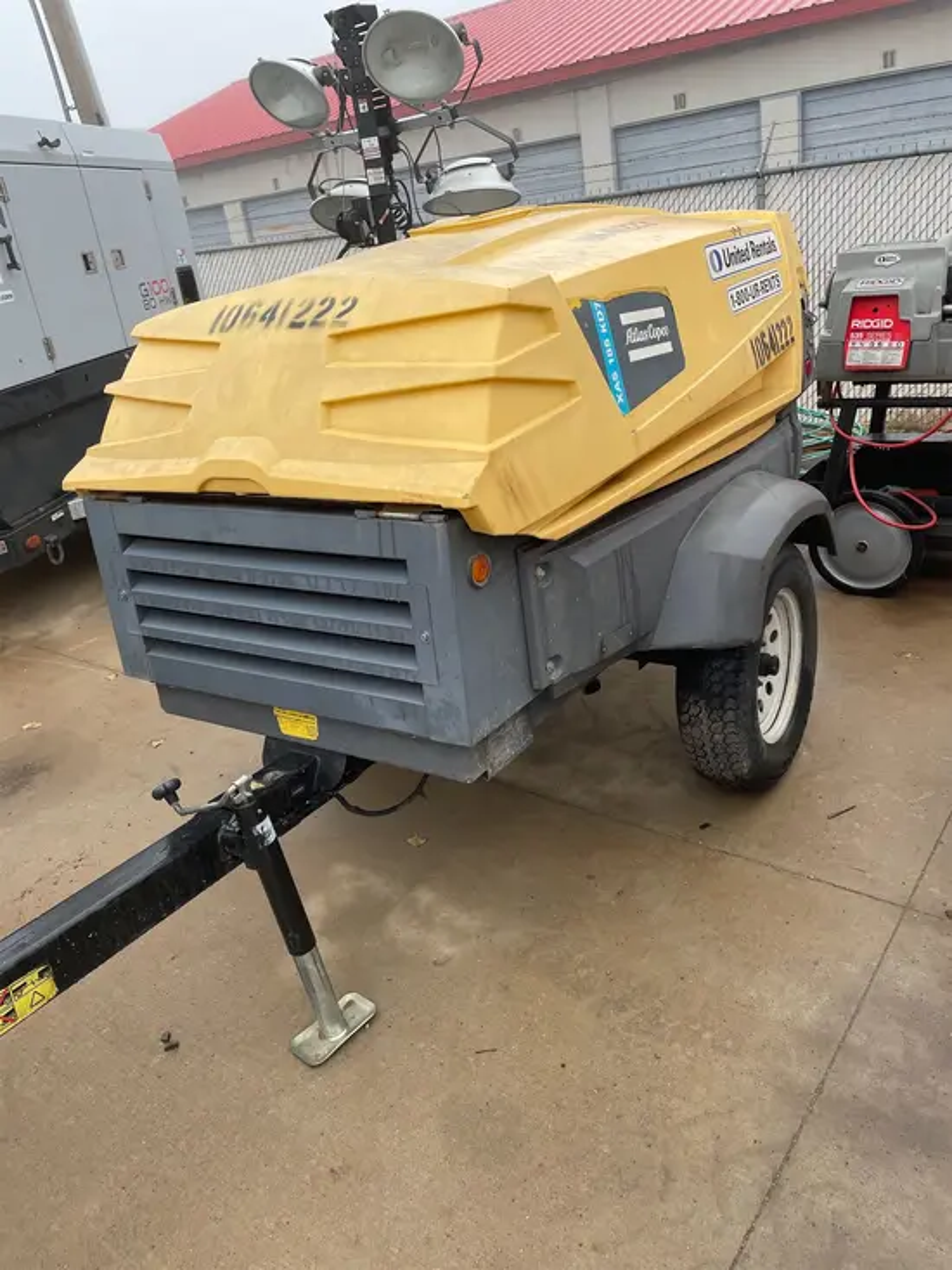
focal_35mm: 26
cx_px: 476
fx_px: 953
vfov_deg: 67.3
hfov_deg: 53.1
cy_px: 635
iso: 50
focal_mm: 4.2
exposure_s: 1/449
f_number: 1.6
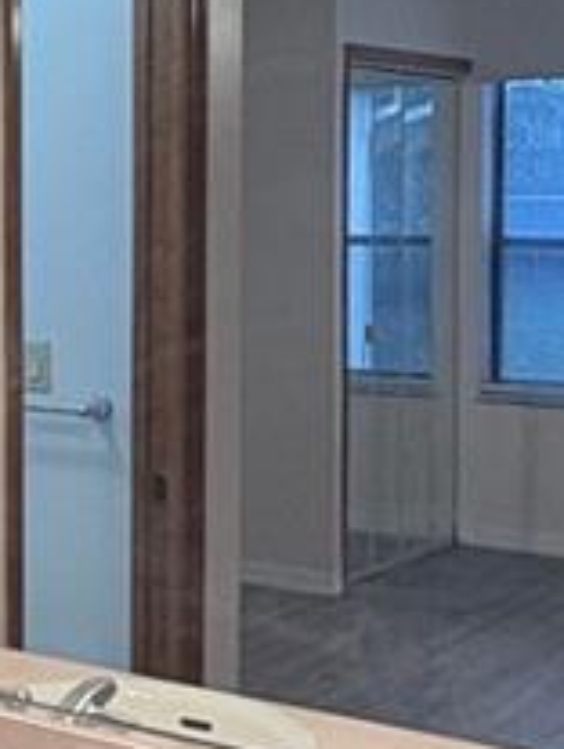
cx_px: -264
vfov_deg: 24.0
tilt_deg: -2.2
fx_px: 1754
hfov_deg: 16.7
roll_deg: +1.3
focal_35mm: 81
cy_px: 297
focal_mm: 2.22
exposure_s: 1/60
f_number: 2.2
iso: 125
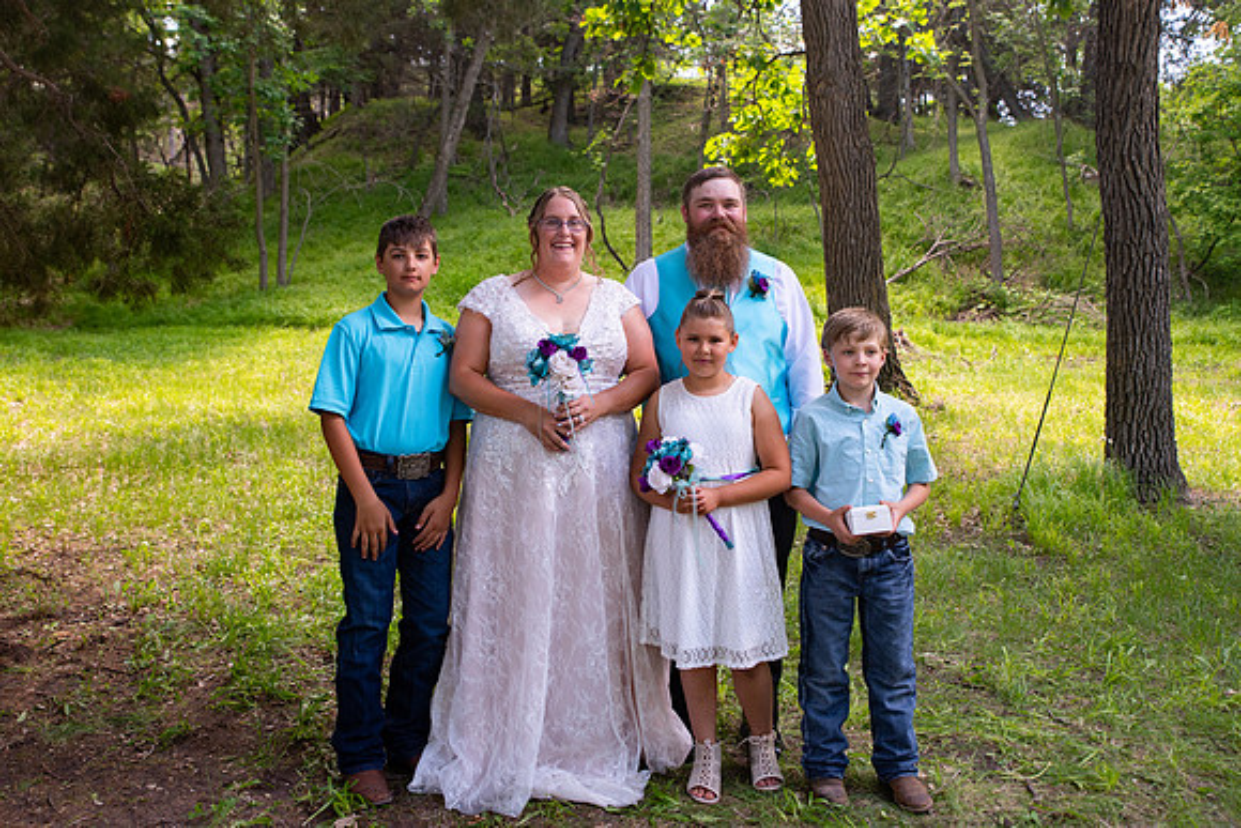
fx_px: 1280
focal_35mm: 37
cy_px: 332
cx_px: 630
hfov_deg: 51.7
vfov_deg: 35.7
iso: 250
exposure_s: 1/125
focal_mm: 31
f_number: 5
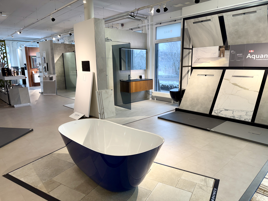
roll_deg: +0.9
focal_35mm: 24
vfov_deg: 56.8
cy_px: 100
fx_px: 186
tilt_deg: -10.9
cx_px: 134
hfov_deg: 71.6
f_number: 1.78
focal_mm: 6.76
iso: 64
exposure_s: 1/100
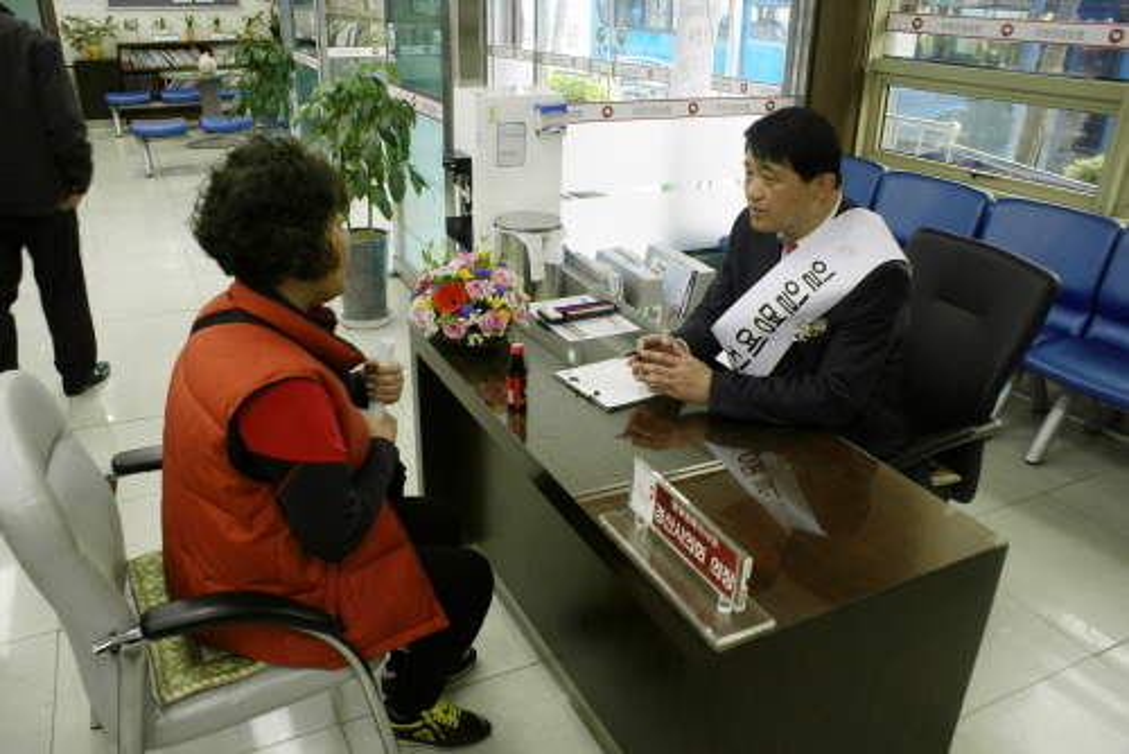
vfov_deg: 48.0
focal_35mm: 27
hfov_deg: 67.4
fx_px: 847
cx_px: 564
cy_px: 377
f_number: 4.5
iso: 200
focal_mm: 18
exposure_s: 1/40
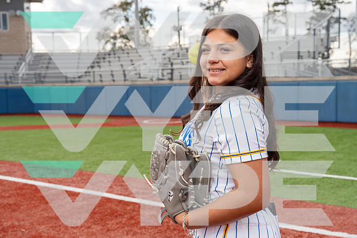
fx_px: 466
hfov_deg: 41.9
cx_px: 178
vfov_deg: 28.7
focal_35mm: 47
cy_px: 119
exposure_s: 1/250
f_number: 5.6
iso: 160
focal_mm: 47
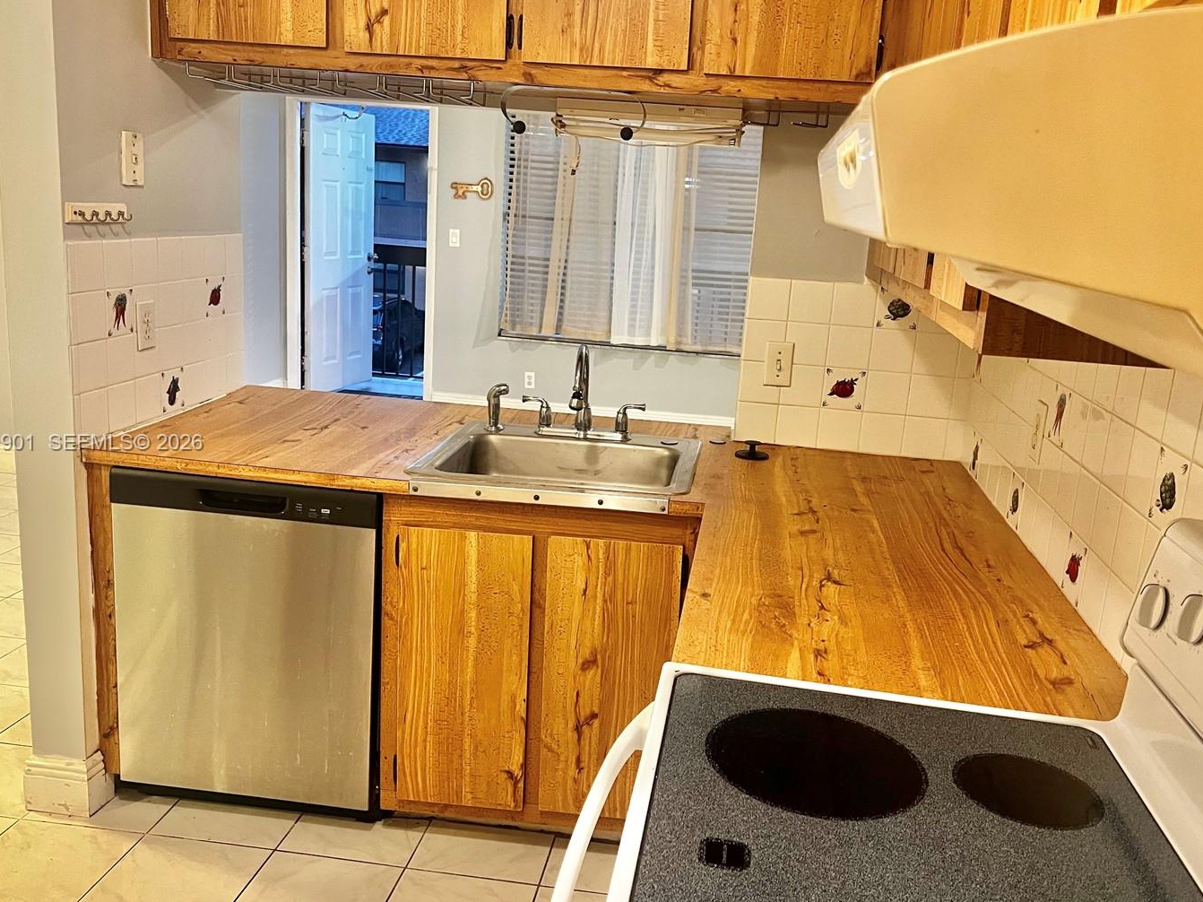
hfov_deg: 58.3
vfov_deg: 45.4
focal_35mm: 31
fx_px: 1077
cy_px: 444
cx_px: 641
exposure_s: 1/60
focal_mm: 5.7
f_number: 1.5
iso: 250
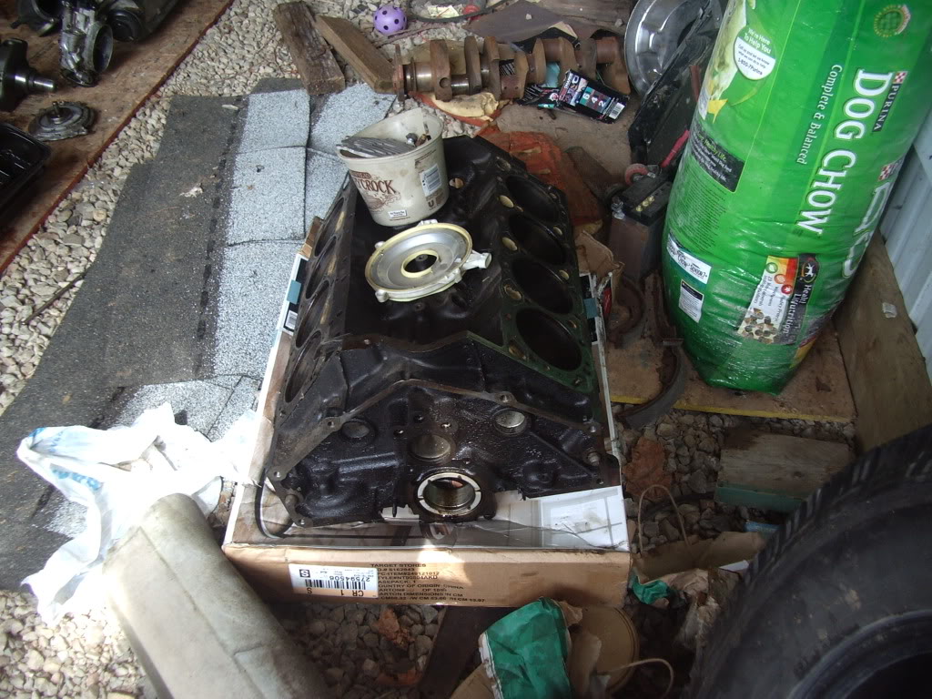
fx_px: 942
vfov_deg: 40.7
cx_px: 466
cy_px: 350
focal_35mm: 35
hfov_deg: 52.6
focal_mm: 5.8
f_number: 2.6
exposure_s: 1/60
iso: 100
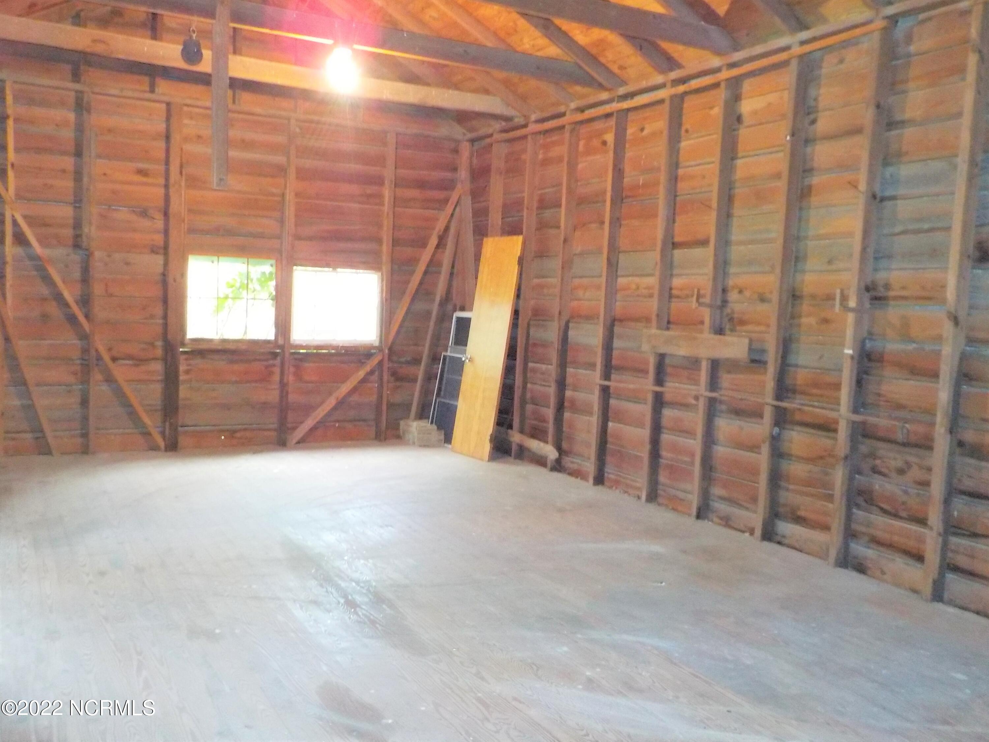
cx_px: 494
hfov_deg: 60.0
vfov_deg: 46.8
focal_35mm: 30
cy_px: 371
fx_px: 857
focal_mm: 4.1
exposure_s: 1/30
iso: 720
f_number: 3.3
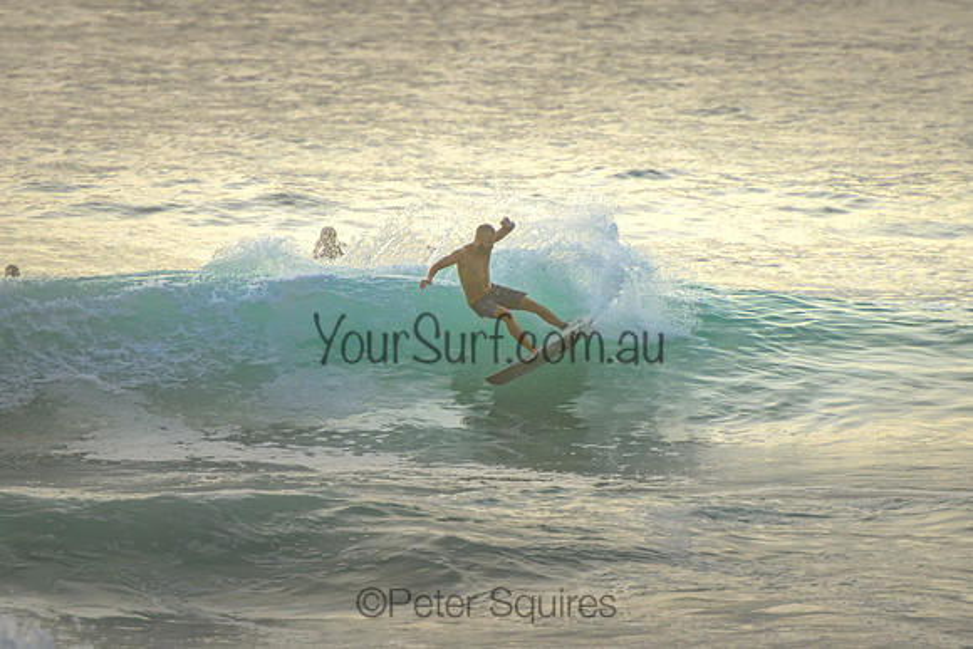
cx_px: 538
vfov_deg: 2.5
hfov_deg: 3.7
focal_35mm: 550
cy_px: 263
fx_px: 14863
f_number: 5.6
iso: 560
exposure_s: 1/2000
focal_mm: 400
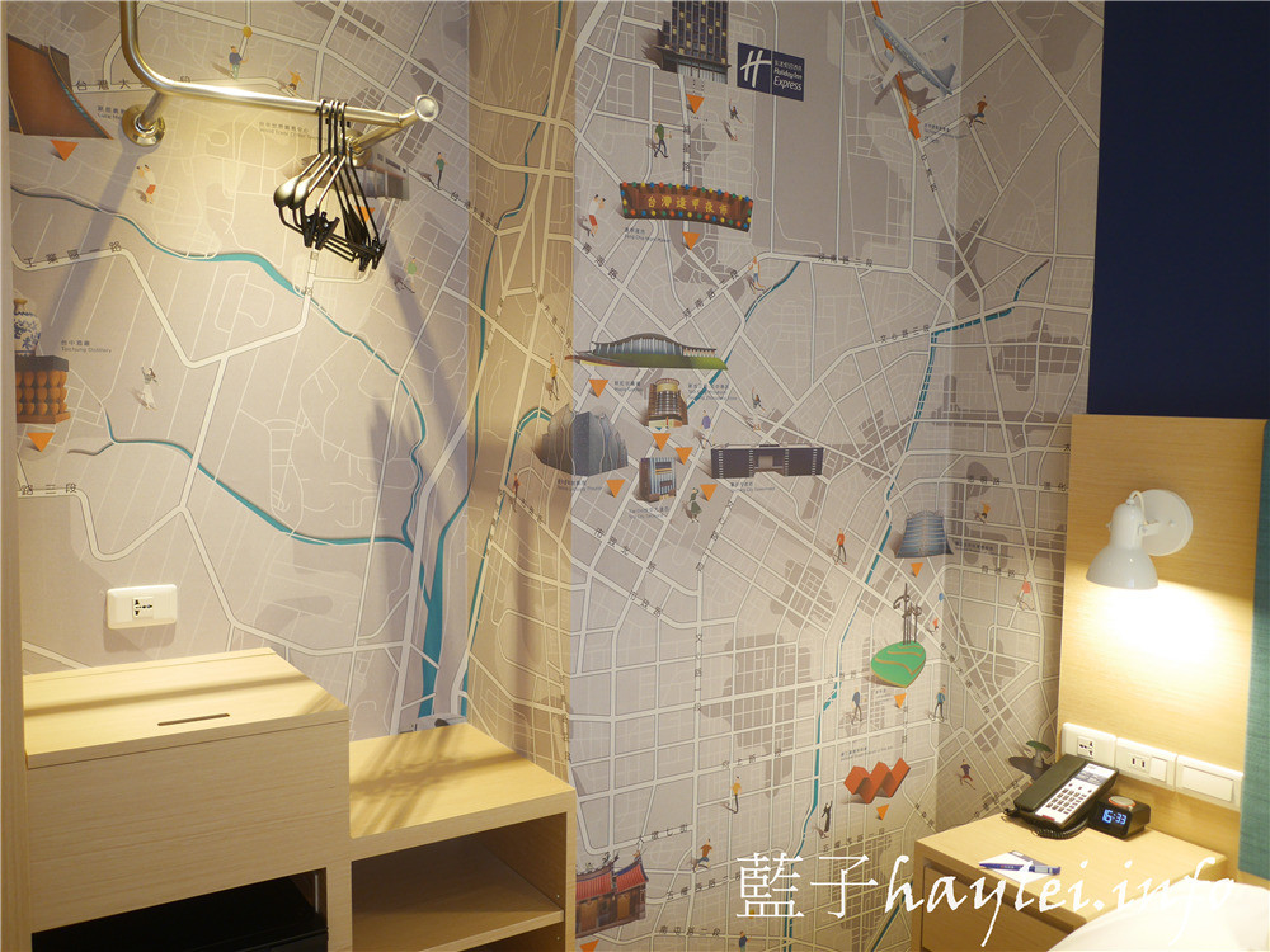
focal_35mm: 30
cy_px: 476
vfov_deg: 46.8
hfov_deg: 60.0
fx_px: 1101
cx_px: 635
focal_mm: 15
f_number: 1.7
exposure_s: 1/60
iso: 400
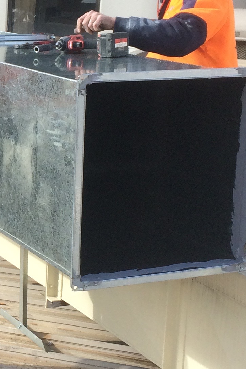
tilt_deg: -9.7
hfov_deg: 14.5
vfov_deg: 22.6
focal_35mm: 90
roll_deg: -0.6
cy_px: 156
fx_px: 923
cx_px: -78
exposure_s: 1/977
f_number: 2.2
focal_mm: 4.15
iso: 32
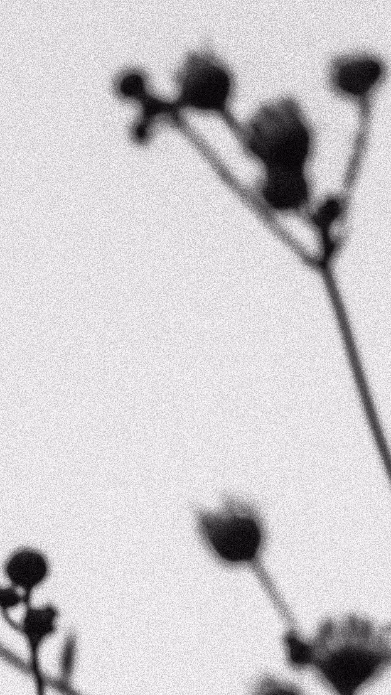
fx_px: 5767
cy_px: 746
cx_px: -213
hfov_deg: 3.9
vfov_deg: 6.9
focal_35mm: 313
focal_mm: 35
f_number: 3.2
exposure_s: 1/180
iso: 160
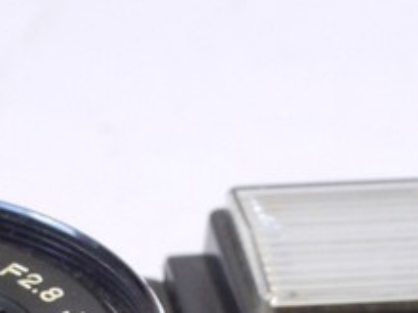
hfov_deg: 6.0
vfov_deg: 4.5
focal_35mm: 327
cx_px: 34
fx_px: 3949
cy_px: 537
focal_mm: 30
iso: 800
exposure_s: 1/40
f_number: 9
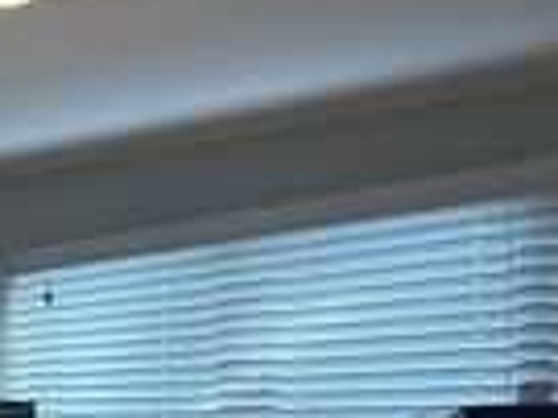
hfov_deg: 21.5
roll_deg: +0.2
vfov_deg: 24.3
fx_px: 918
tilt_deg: +1.1
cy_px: 430
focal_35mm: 57
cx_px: -455
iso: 250
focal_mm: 2.22
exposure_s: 1/100
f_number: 2.2
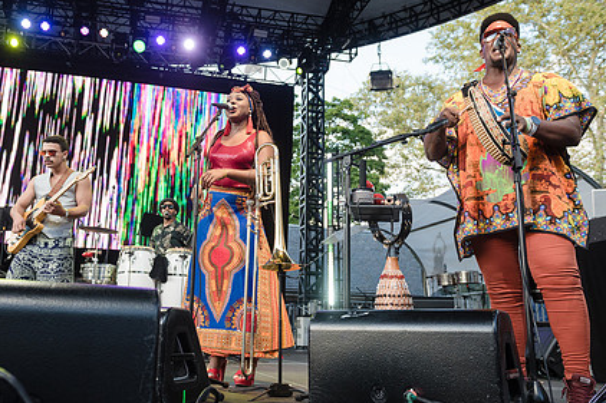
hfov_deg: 56.9
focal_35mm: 33
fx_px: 555
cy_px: 187
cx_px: 253
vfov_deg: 39.9
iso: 640
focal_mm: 24
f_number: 4
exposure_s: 1/320
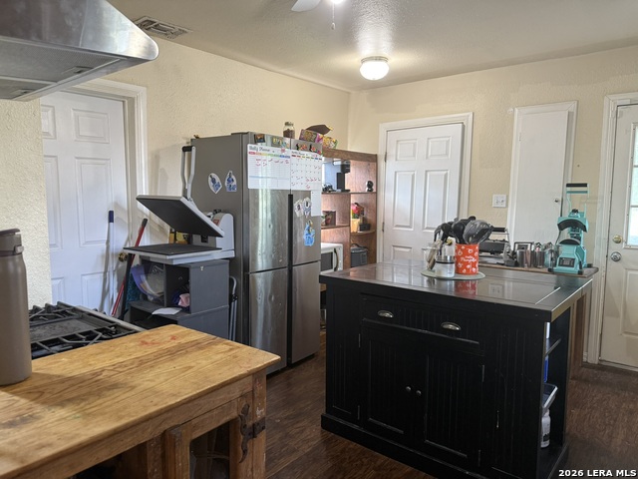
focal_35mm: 24
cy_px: 240
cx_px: 319
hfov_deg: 71.6
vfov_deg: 56.8
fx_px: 442
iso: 320
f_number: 1.78
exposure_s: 1/60
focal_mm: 6.76
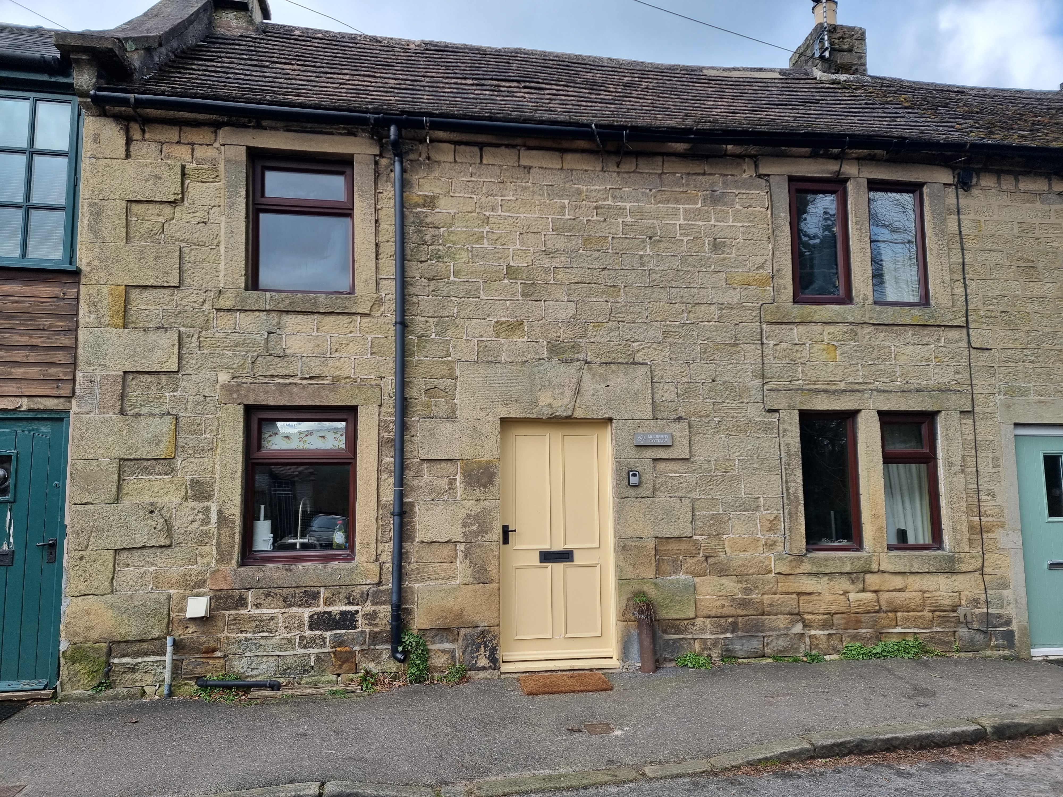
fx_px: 737
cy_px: 398
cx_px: 532
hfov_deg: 71.6
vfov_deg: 56.8
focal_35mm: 24
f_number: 1.8
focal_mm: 6.7
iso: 50
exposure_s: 1/351
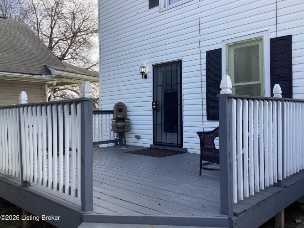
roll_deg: +0.6
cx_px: 152
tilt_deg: -2.7
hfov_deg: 58.4
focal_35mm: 31
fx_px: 272
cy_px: 114
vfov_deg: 45.4
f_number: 2.4
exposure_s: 1/279
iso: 25
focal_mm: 3.3
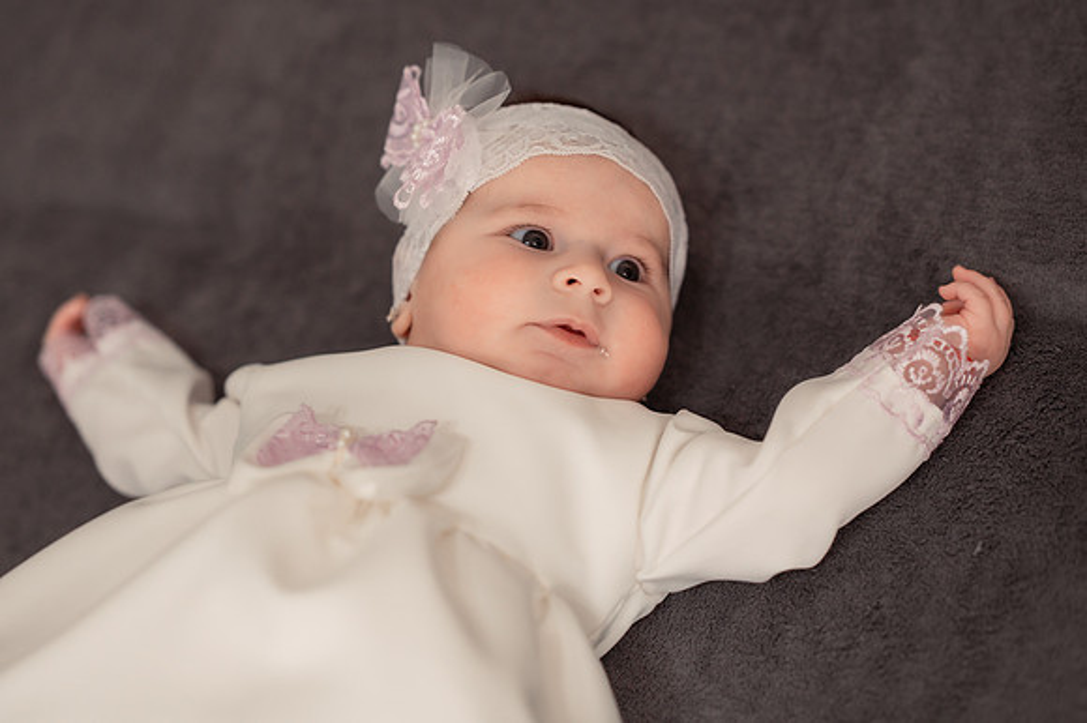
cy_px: 315
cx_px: 544
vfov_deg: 14.2
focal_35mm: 96
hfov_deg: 21.3
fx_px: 2895
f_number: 2.2
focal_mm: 85
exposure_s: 1/160
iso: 1600
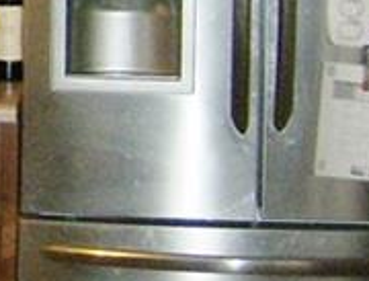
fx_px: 2165
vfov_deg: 7.3
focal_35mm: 202
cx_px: -565
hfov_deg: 8.7
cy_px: -135
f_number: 2.8
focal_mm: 6
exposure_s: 1/60
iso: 200
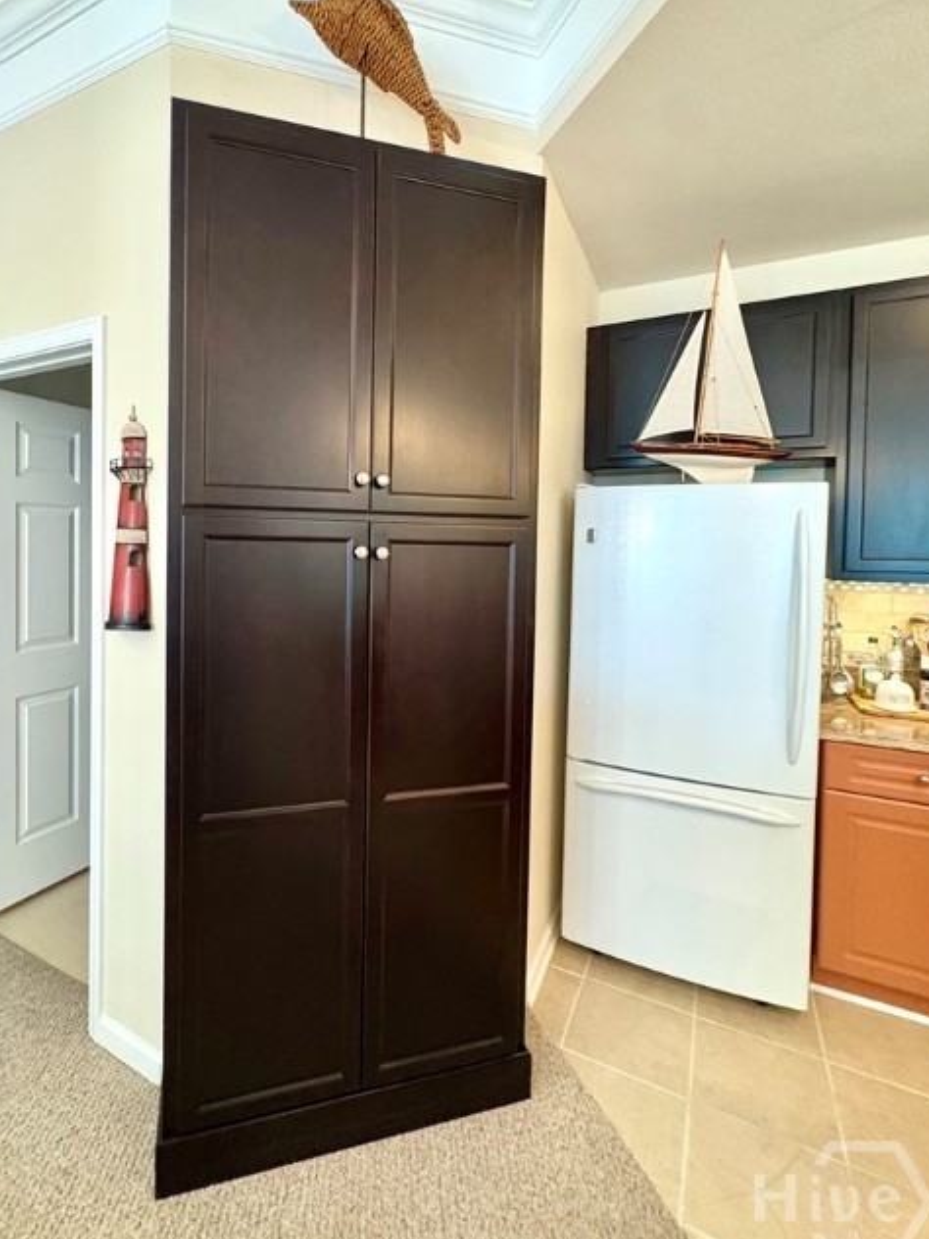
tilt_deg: +0.4
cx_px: 392
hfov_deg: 74.2
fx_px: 608
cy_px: 563
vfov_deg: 90.8
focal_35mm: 17
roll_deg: -1.6
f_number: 2.2
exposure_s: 1/60
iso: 800
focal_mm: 2.22
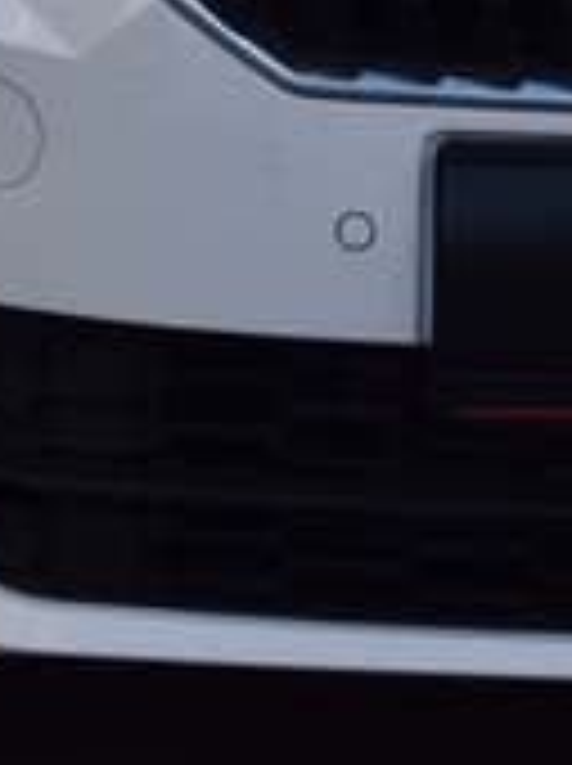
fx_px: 8434
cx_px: 959
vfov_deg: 5.1
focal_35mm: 382
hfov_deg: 3.9
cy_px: -524
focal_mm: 45
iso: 200
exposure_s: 1/320
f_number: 9
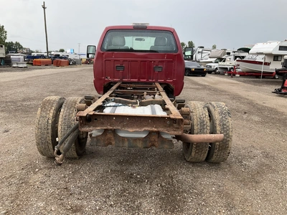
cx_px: 144
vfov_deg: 48.2
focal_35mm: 29
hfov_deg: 61.7
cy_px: 108
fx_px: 240
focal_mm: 3
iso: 25
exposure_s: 1/302
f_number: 1.8
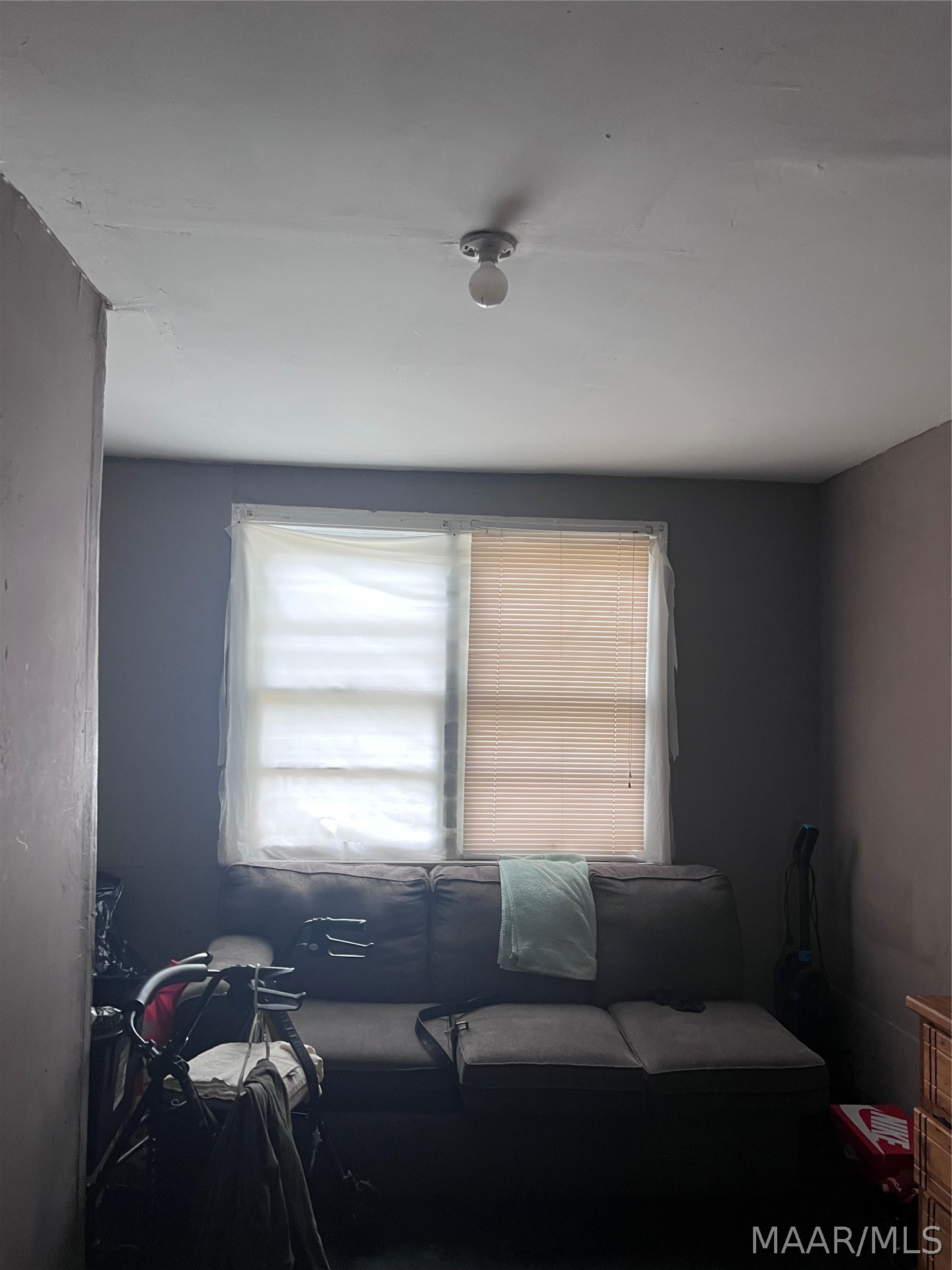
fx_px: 953
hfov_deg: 53.1
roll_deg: -3.6
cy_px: 635
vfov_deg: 67.3
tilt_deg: +3.8
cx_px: 476
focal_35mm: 26
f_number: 1.5
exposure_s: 1/60
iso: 100
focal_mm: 5.7
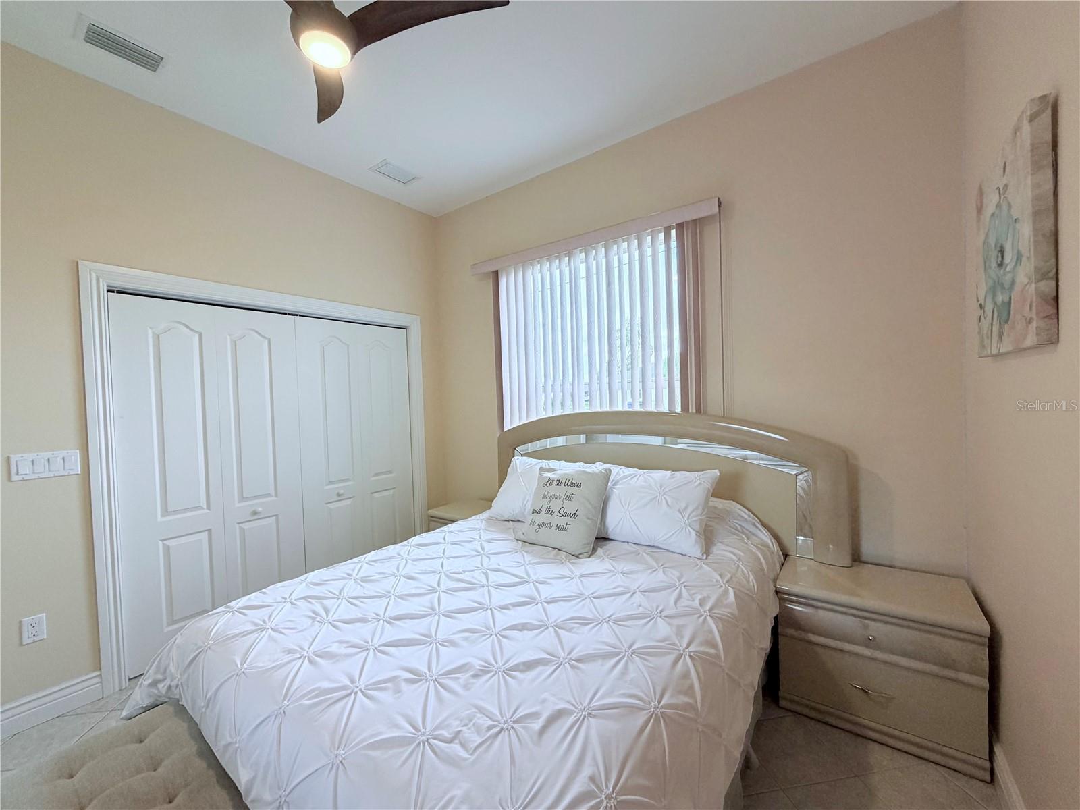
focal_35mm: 14
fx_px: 437
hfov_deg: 102.1
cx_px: 540
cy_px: 405
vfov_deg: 85.7
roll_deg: +2.2
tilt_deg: -1.2
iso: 160
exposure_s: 1/120
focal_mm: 2.22
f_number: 2.2
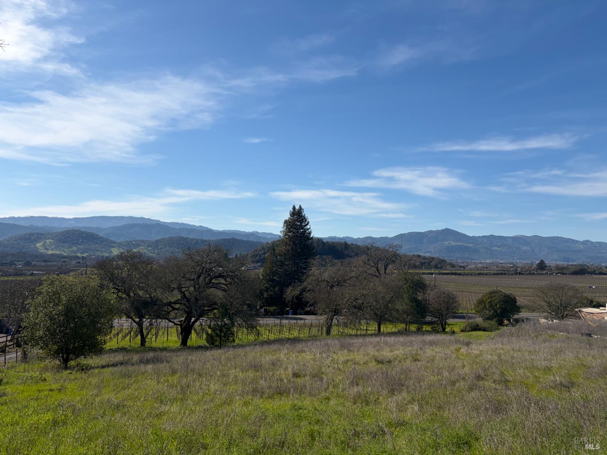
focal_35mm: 26
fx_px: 456
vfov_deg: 53.1
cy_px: 228
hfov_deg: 67.3
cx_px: 304
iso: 64
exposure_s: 1/6993
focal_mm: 5.96
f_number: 1.6
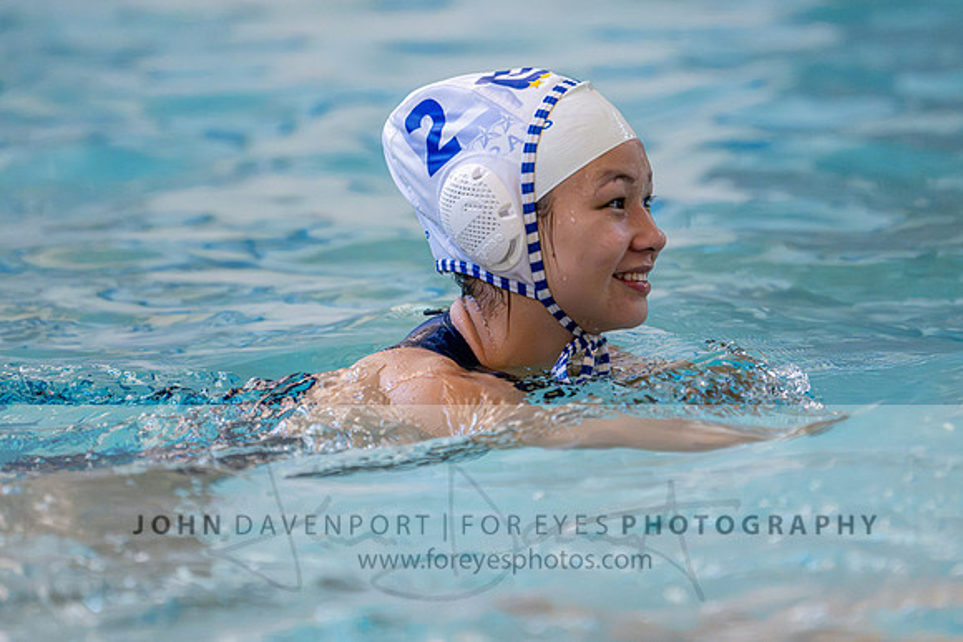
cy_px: 260
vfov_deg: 4.1
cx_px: 482
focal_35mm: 333
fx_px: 8916
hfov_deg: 6.2
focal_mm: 280
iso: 16000
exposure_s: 1/1000
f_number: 4
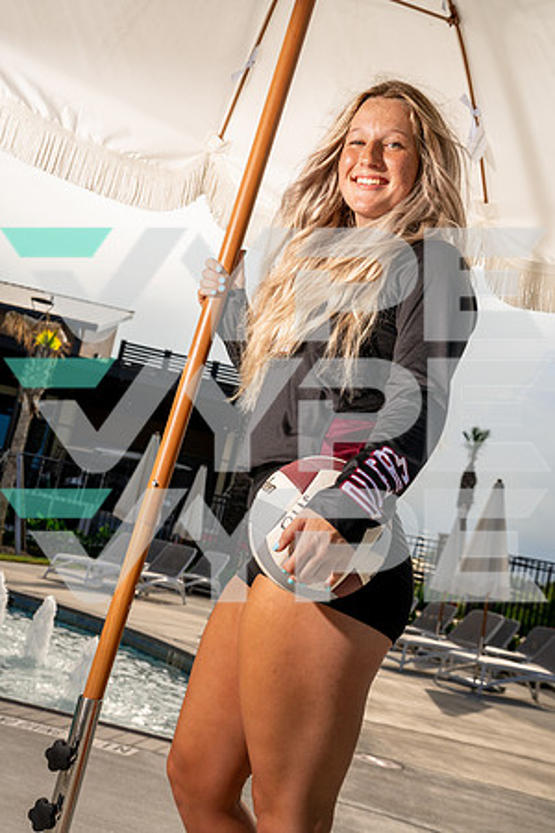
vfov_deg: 41.1
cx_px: 278
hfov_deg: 28.1
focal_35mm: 48
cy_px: 416
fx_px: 1110
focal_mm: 48
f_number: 8
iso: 100
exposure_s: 1/320
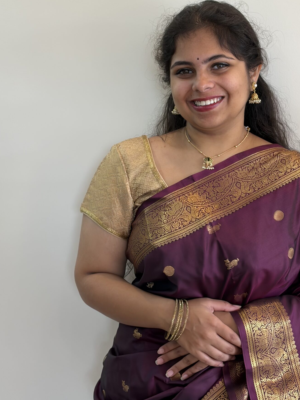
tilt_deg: -4.4
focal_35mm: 76
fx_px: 878
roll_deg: -0.1
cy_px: 140
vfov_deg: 25.6
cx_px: 209
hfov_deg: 19.3
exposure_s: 1/50
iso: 50
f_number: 1.6
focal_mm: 5.96
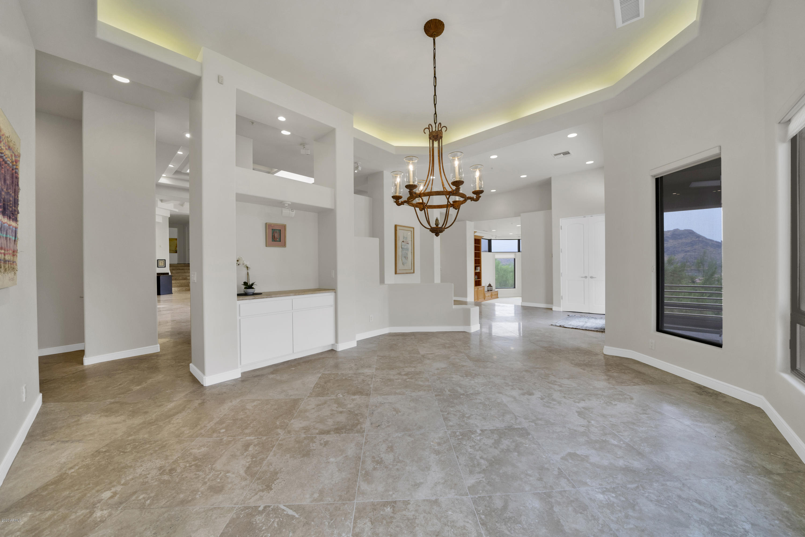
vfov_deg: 90.0
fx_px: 268
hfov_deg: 112.6
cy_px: 268
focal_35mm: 12
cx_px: 402
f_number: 4
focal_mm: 12
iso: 320
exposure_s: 1/50
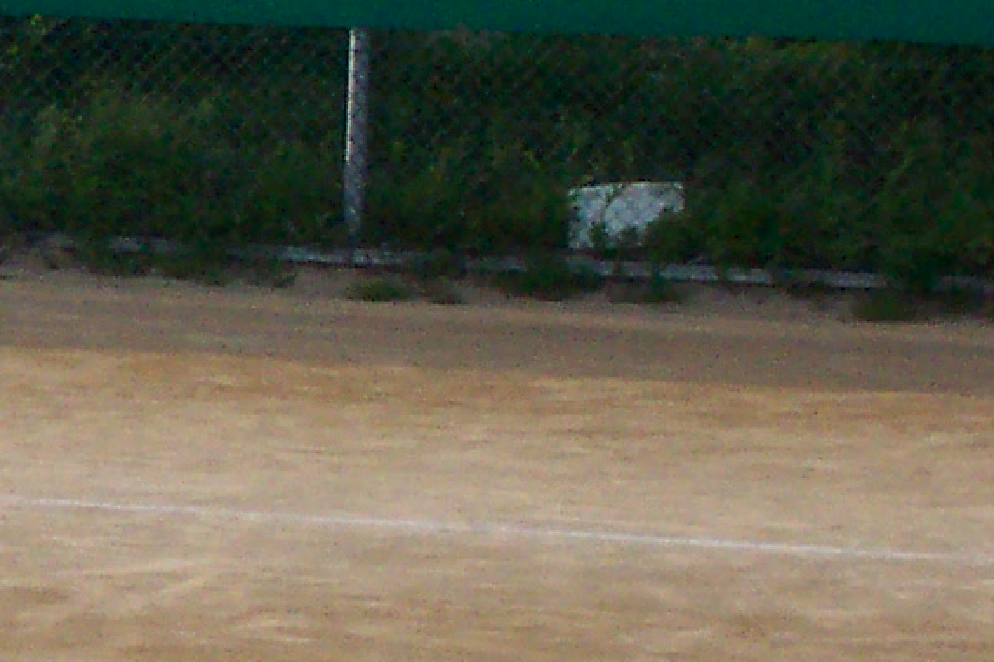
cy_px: 370
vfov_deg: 5.3
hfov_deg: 7.7
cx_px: -752
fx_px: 7204
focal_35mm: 261
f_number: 11
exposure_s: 1/125
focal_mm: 12.6
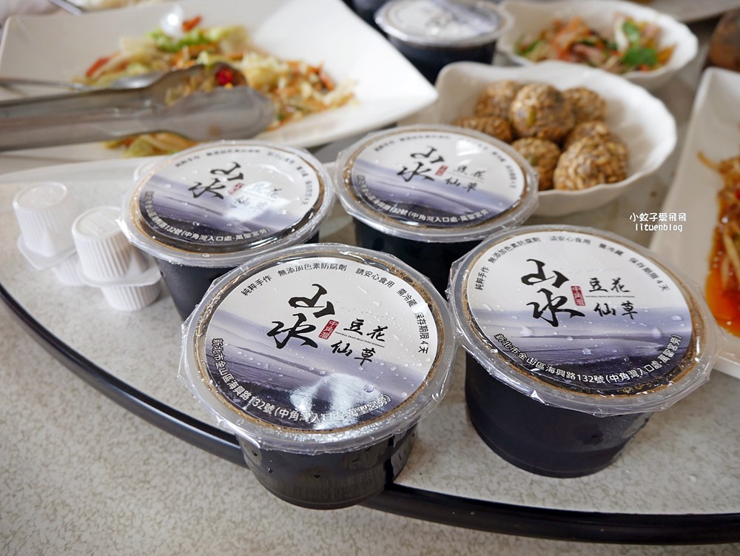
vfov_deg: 49.8
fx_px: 599
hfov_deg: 63.4
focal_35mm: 28
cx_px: 370
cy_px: 278
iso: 250
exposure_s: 1/60
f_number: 3.5
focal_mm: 14
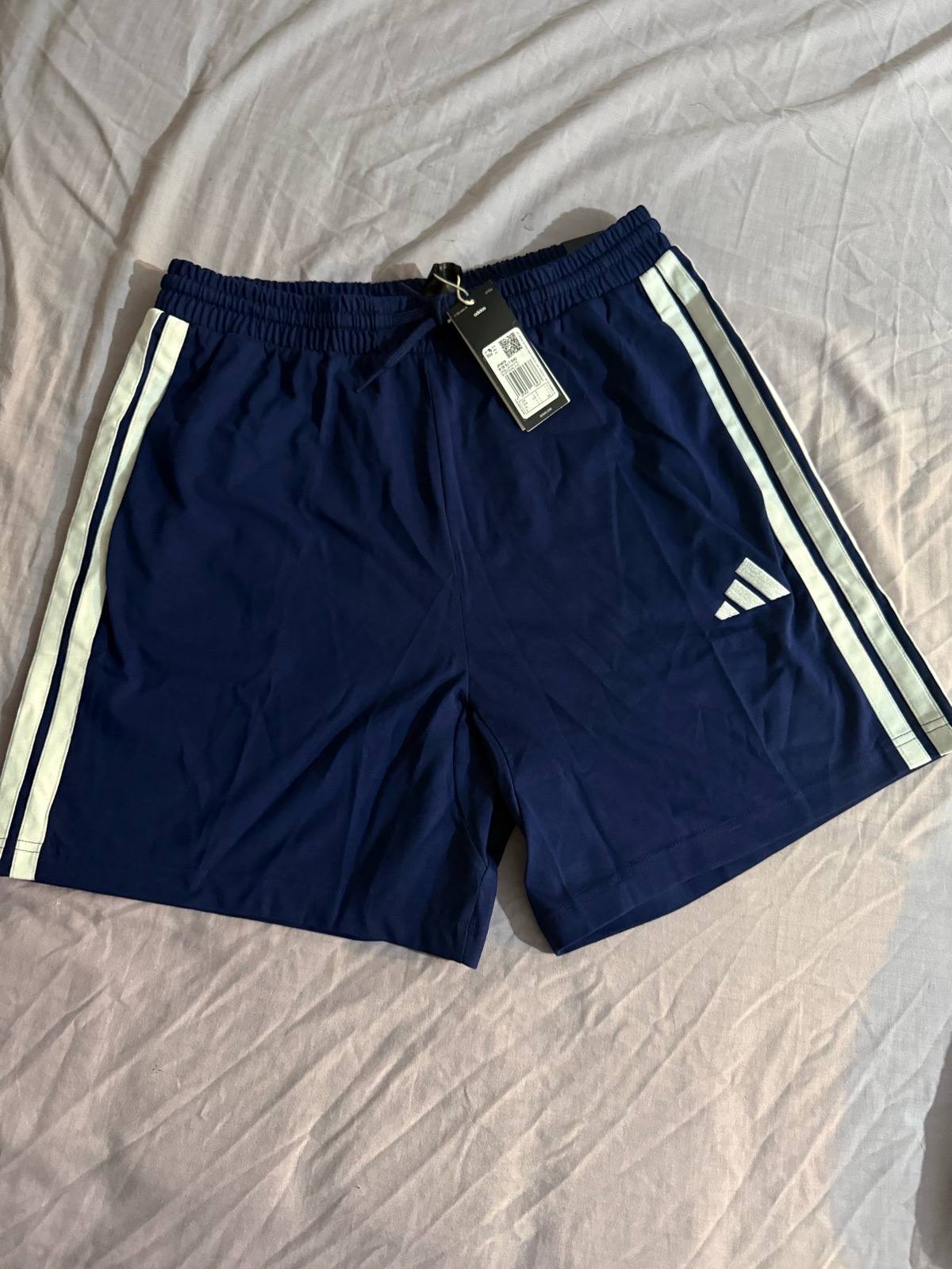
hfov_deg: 56.8
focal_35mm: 24
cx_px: 476
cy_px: 634
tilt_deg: -75.7
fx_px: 880
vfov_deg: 71.6
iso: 800
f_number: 1.78
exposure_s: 1/25
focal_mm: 6.76
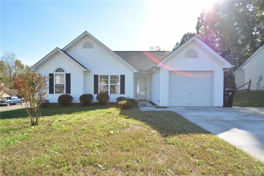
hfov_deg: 90.0
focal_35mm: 18
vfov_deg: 67.3
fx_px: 132
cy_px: 88
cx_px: 132
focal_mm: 12
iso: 320
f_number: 4
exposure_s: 1/1250
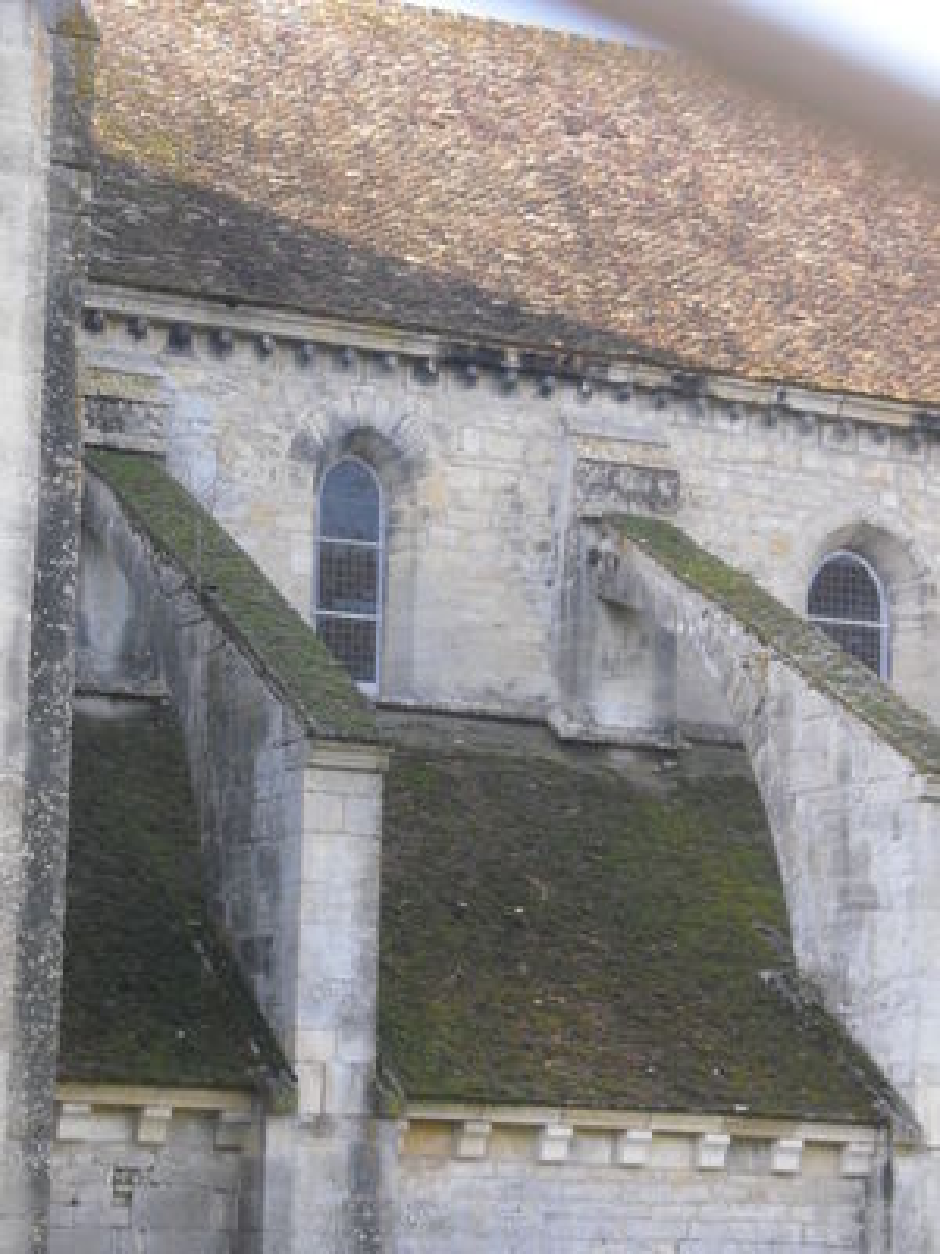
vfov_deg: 20.7
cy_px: 627
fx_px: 3440
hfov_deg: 15.6
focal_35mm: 95
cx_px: 470
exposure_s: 1/125
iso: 200
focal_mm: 15.81
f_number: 5.4
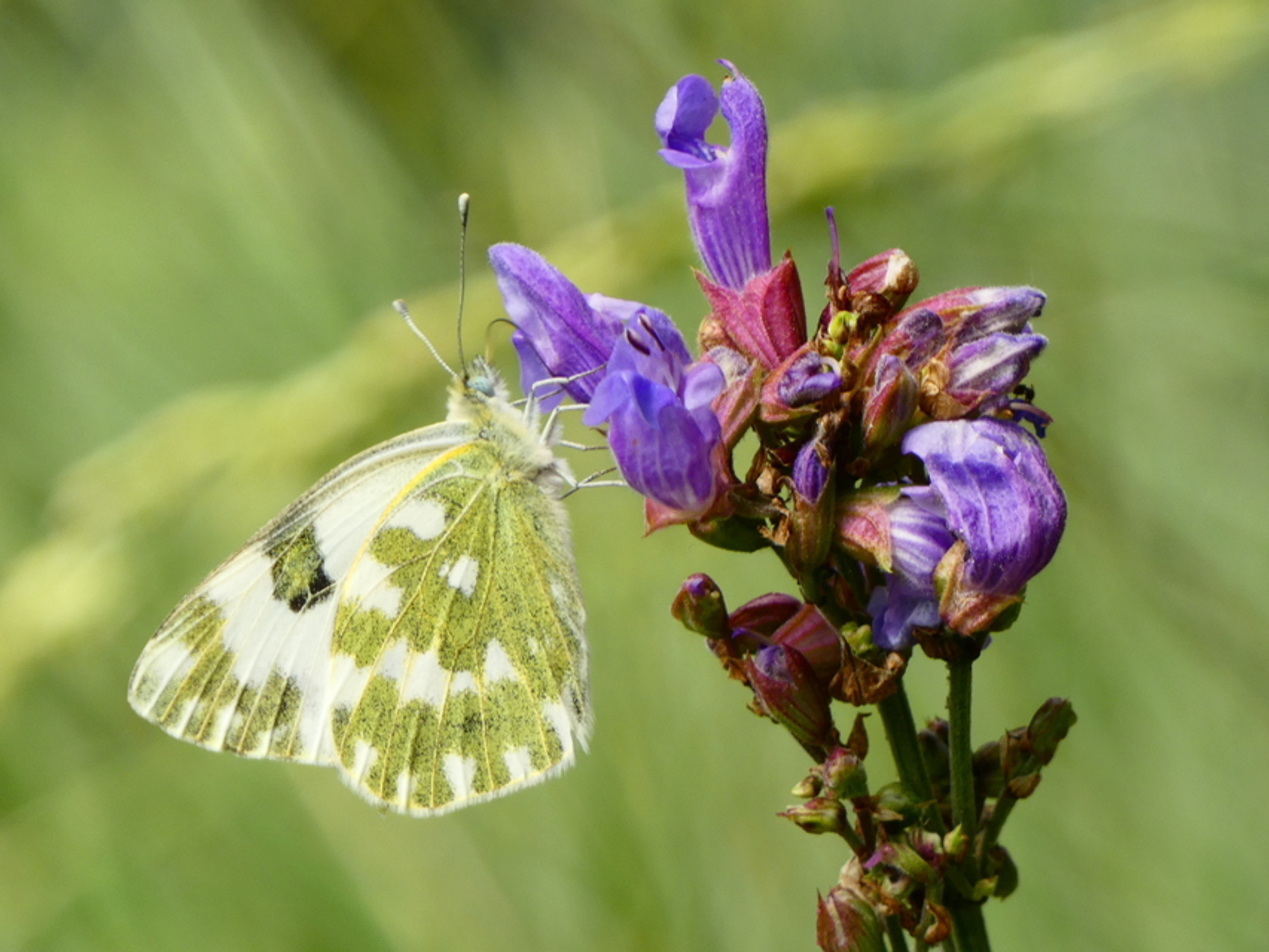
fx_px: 27022
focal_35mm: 737
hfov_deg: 2.7
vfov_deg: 2.0
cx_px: 634
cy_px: 476
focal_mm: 132.1
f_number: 5.6
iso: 100
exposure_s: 1/100
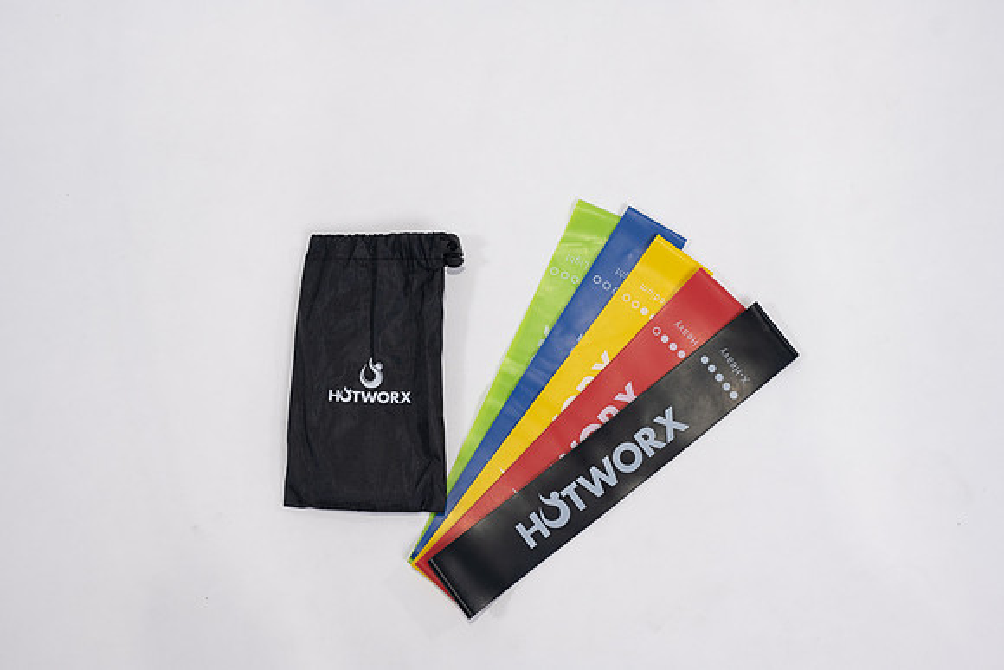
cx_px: 502
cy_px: 335
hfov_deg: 39.6
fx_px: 1395
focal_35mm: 50
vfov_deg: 27.0
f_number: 4
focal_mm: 50
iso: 200
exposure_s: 1/125
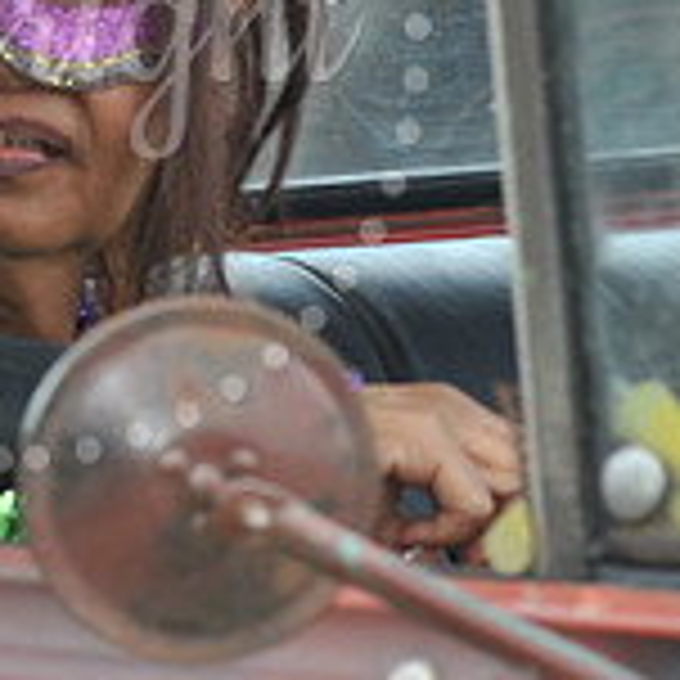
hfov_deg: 2.7
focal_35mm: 653
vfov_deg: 2.7
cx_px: 0
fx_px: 14513
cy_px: 36
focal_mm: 200
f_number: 6.3
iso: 250
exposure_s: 1/80
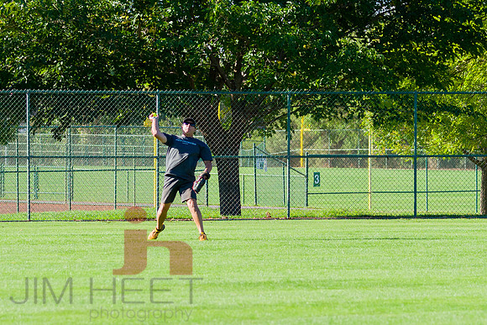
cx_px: 206
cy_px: 190
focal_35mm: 310
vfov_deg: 4.4
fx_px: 4198
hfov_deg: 6.6
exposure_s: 1/1250
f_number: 5.6
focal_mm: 125
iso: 400
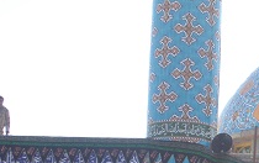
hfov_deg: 10.8
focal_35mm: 189
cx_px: 353
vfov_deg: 6.8
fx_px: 1336
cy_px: 274
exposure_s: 1/250
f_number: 4
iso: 80
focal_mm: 10.2
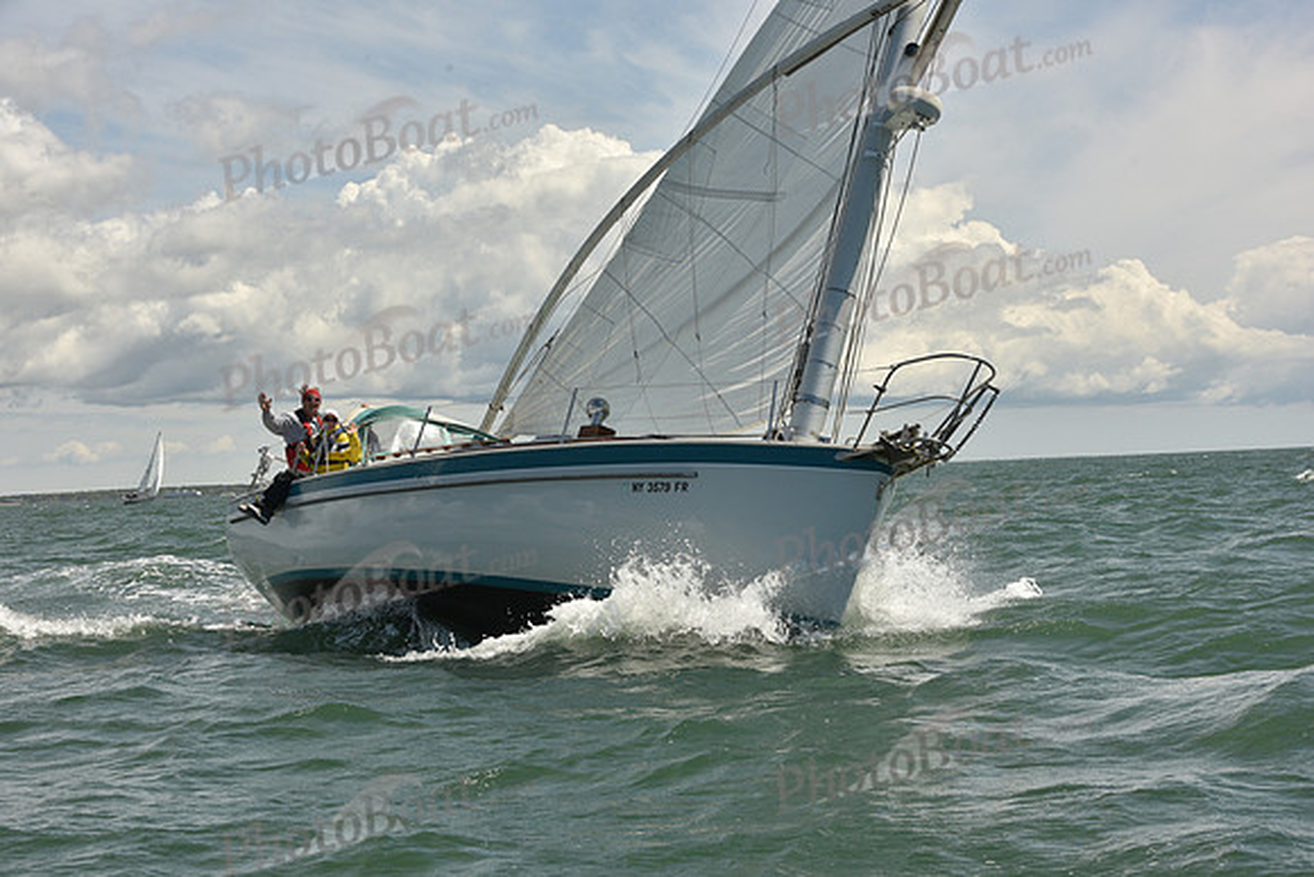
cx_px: 657
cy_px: 438
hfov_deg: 28.8
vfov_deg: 19.5
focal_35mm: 70
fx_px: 2555
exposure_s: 1/800
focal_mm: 70
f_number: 13
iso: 320
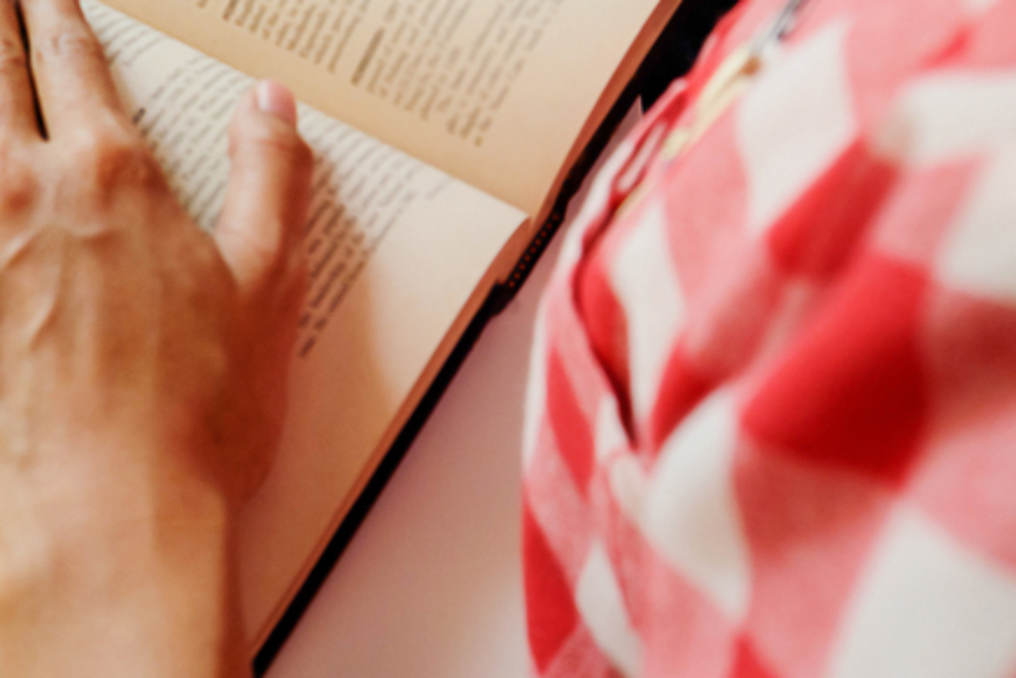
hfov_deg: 21.7
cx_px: -203
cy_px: 9
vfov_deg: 15.5
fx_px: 2456
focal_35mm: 87
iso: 640
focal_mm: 20.5
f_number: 5
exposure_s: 1/125
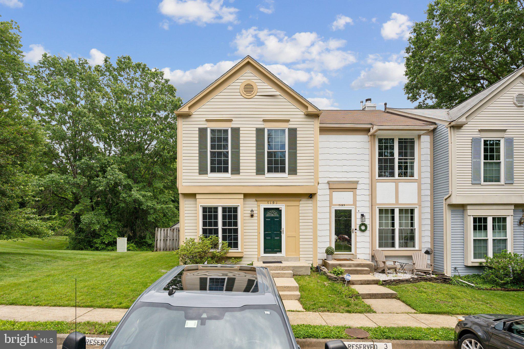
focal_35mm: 18
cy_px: 174
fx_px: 262
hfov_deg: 90.0
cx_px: 262
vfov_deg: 67.4
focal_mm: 18
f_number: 8
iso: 400
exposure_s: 1/640
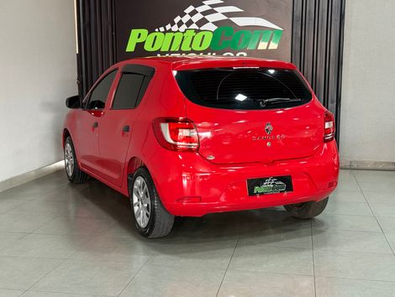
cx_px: 198
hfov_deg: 39.6
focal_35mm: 48
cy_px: 148
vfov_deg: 30.3
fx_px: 549
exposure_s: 1/40
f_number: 1.78
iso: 320
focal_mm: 6.76
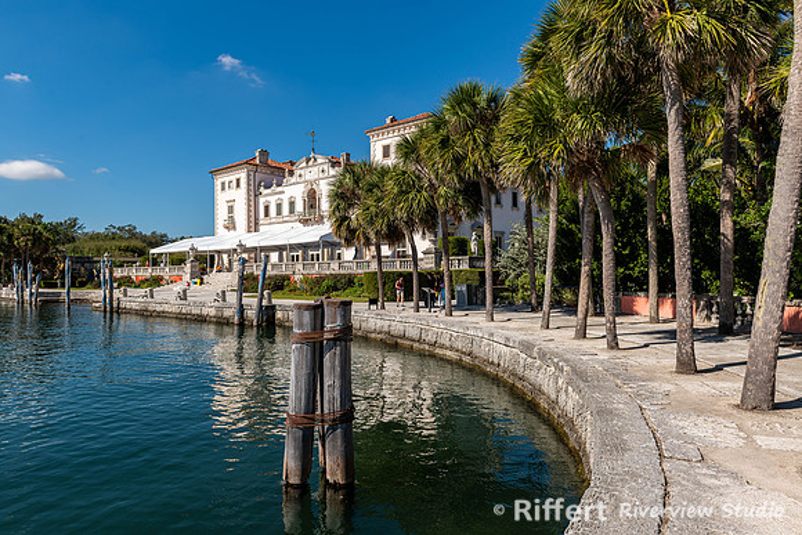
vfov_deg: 53.2
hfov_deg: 73.7
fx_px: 535
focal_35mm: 24
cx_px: 401
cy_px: 268
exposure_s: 1/160
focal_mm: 24
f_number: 10
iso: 64
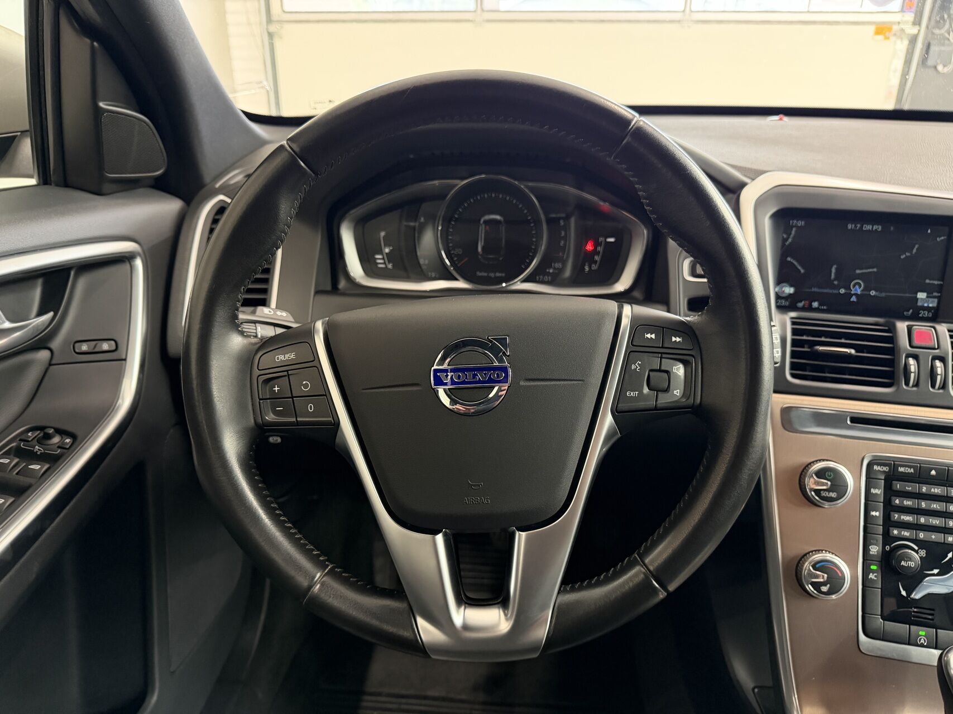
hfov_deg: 71.6
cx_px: 476
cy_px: 357
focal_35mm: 24
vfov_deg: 56.8
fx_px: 661
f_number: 1.78
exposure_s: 1/33
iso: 800
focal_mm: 6.76
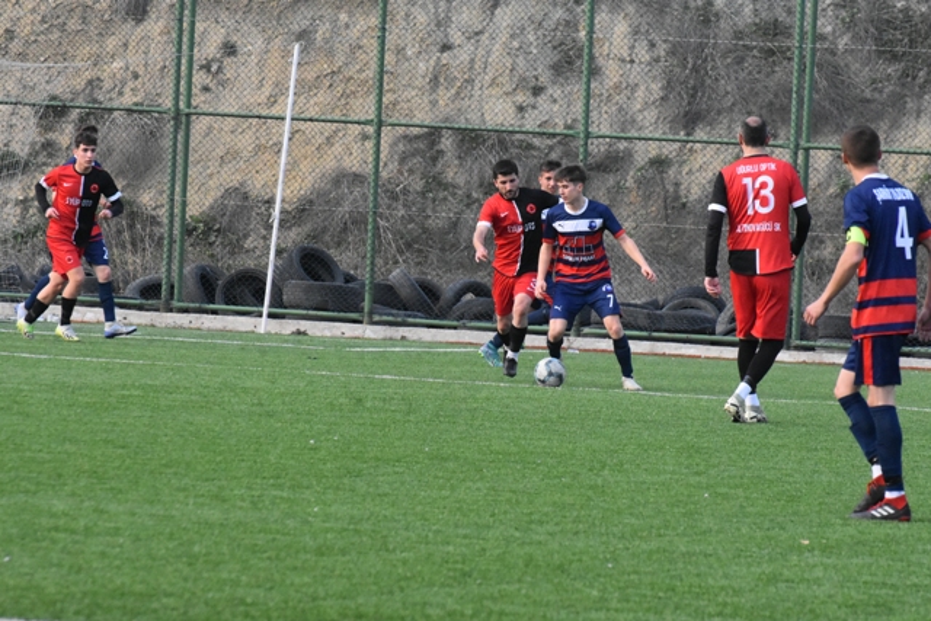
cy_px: 310
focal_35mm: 360
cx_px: 466
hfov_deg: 5.7
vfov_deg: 3.8
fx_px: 9312
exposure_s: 1/2000
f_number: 11
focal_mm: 240
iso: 6400
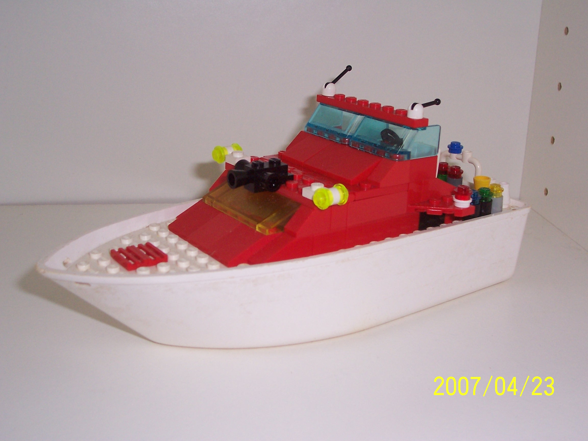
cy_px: 220
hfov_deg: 44.8
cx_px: 294
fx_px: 713
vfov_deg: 34.3
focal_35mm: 42
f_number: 3
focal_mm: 7
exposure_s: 1/60
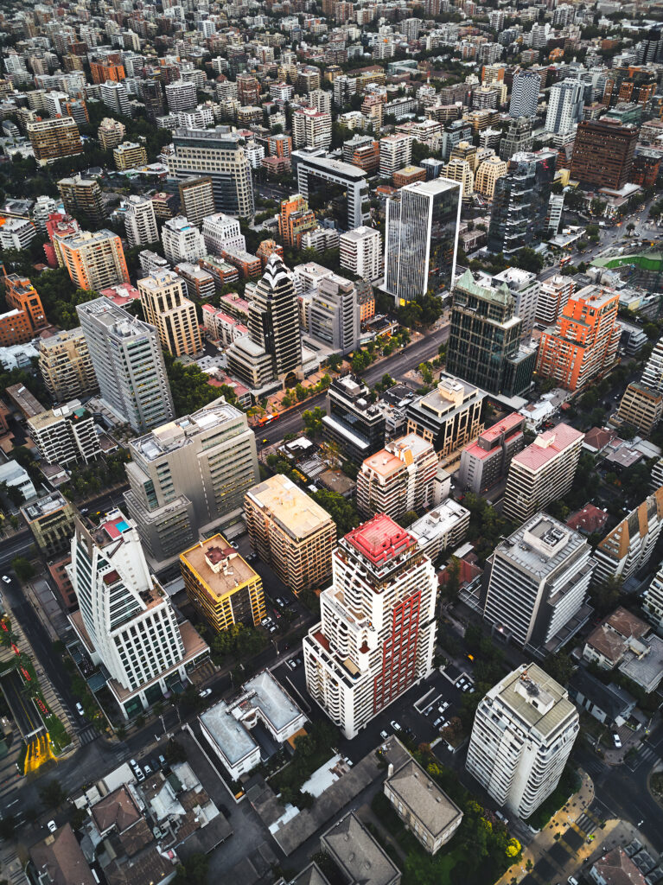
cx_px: 332
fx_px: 665
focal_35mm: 26
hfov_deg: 53.0
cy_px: 442
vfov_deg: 67.3
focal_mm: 4.73
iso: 100
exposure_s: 1/15
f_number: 2.2
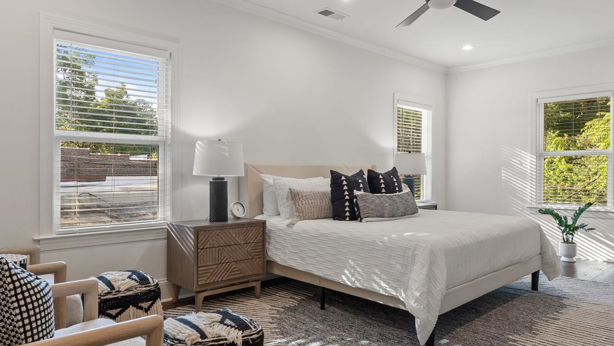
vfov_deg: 44.4
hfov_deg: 71.9
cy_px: 179
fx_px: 423
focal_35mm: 26
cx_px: 316
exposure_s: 1/3
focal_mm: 16
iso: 160
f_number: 9
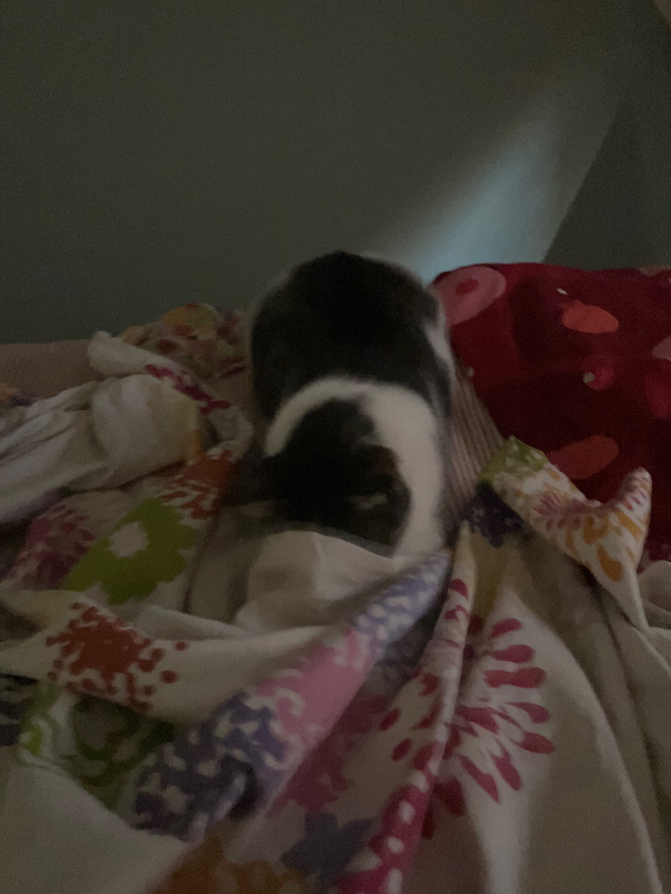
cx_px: 336
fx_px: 724
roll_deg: +0.8
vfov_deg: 63.4
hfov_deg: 49.7
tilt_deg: -30.5
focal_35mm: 28
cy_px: 447
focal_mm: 3.99
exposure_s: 1/4
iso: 2000
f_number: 1.8
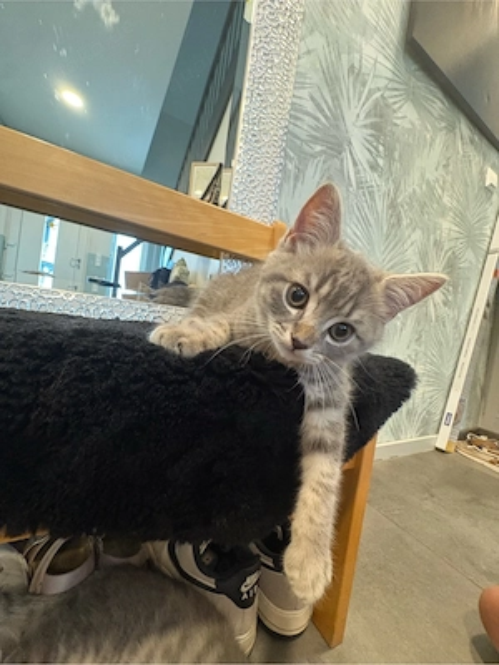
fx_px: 269
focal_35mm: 14
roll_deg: -7.1
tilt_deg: +0.5
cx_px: 250
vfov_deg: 102.1
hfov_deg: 85.7
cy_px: 332
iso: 640
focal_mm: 2.22
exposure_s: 1/50
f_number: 2.2
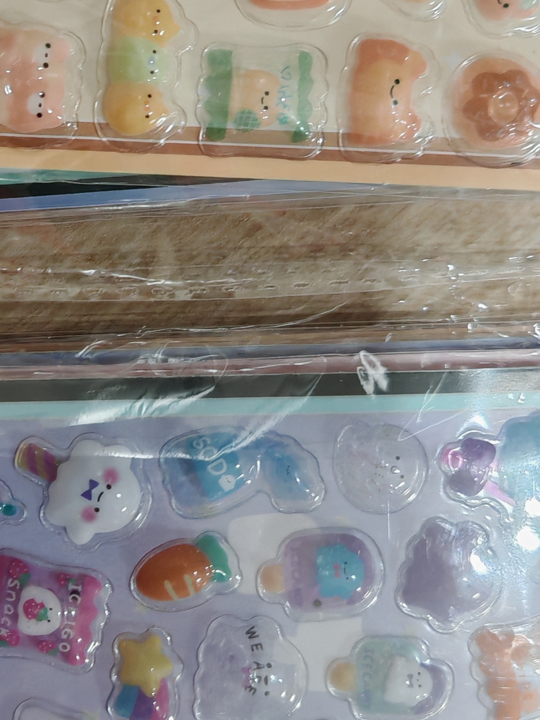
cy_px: 289
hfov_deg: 20.2
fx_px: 1477
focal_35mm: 71
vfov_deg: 27.3
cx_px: 17
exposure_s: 1/33
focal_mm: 6.67
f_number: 1.9
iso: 1000
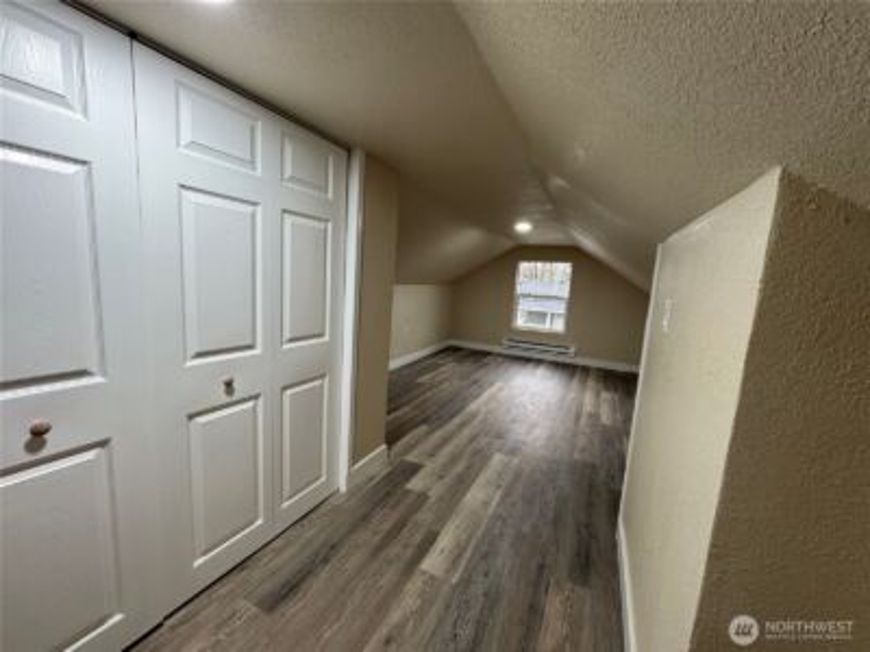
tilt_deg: -8.2
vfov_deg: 85.7
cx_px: 435
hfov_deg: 102.1
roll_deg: -2.7
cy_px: 326
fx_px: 352
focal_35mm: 14
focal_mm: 2.22
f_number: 2.2
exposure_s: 1/60
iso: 250
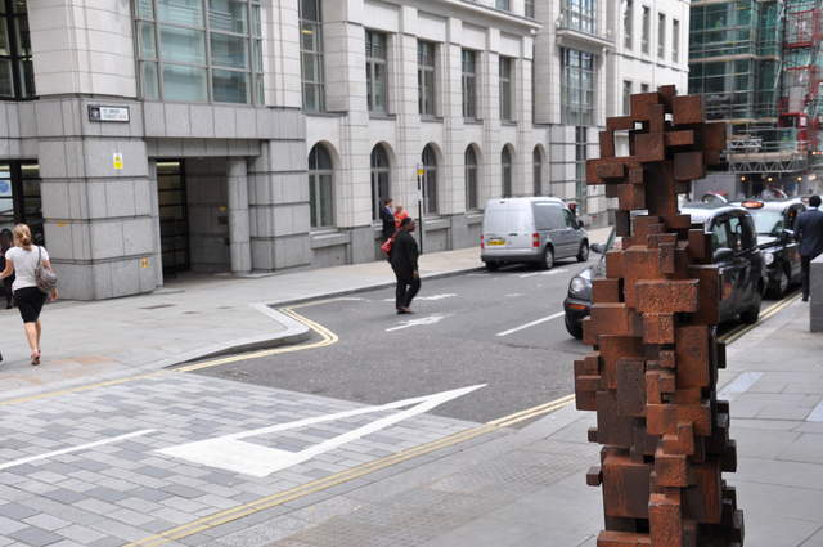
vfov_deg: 34.1
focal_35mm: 39
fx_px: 890
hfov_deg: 49.6
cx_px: 412
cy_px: 274
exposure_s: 1/60
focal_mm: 26
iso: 200
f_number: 8
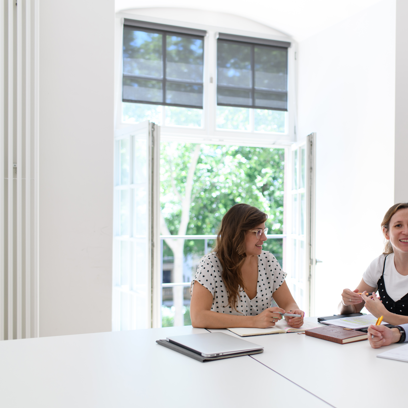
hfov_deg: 36.7
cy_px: 205
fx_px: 600
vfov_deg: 37.6
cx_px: 303
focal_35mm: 45
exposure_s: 1/320
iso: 320
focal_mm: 35
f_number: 2.2
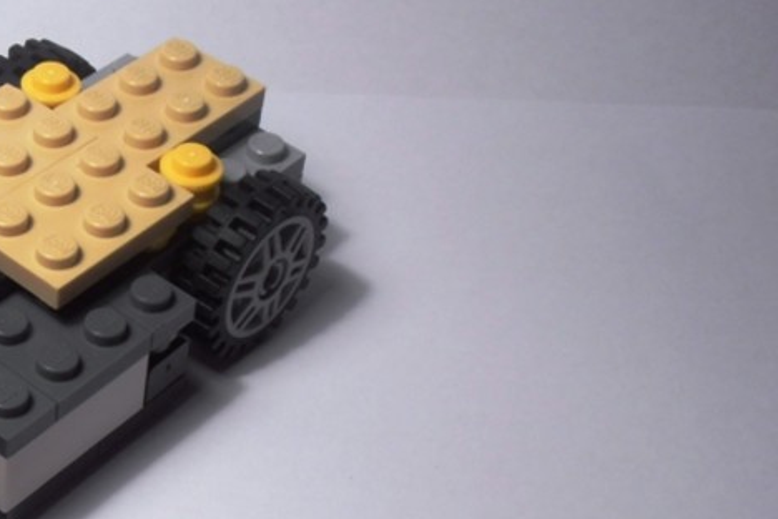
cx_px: 37
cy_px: 482
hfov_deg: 26.2
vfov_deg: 18.1
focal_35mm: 74
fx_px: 1599
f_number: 3.9
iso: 80
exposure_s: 1/50
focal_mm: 6.61
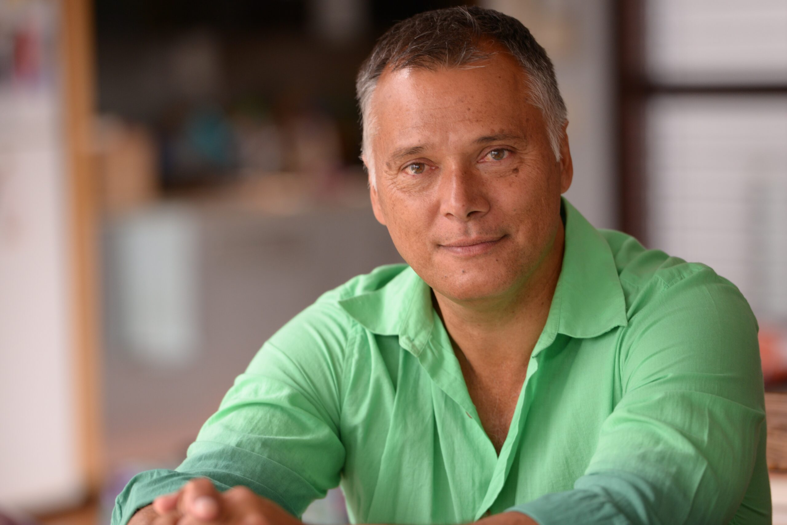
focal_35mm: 185
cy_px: 262
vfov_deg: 7.4
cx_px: 394
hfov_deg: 11.1
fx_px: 4045
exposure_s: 1/200
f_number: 3.2
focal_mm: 185
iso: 500
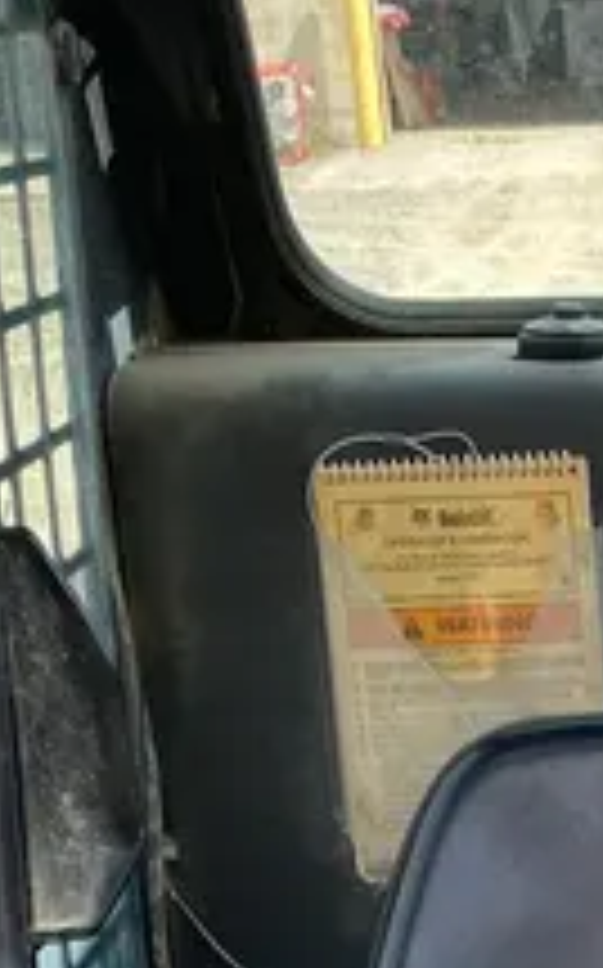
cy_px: 1556
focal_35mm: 94
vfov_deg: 18.8
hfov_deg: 13.4
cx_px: 796
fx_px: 2477
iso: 32
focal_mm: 4.25
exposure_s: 1/499
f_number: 1.8
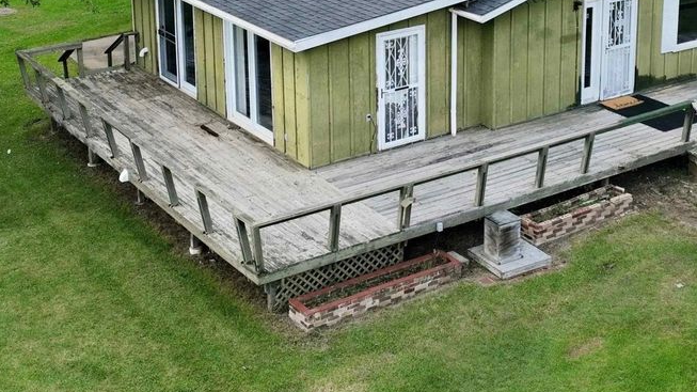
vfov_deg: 28.5
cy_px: 89
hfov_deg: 47.5
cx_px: 527
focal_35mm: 41
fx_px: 758
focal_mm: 12.29
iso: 400
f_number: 2.8
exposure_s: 1/500
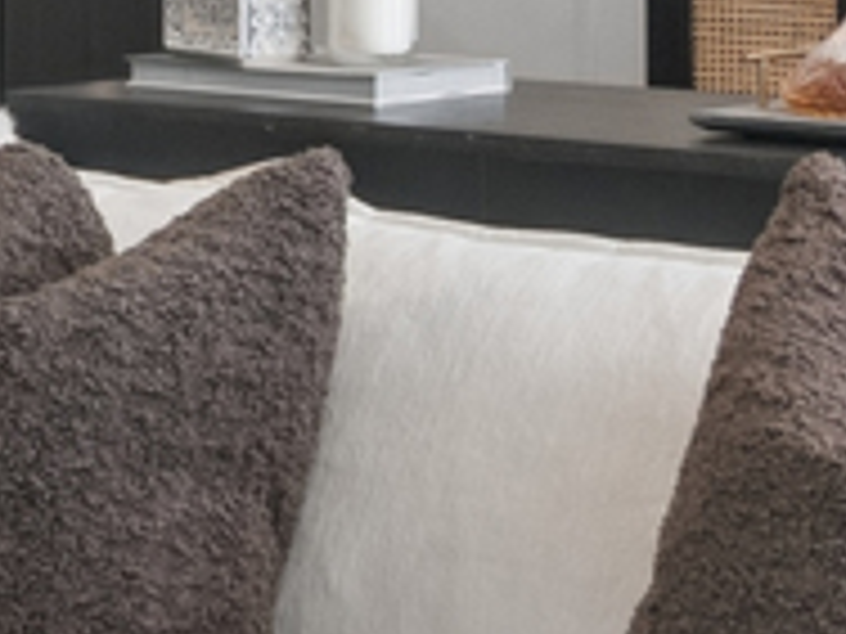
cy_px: -238
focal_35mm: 149
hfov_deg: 12.8
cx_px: -288
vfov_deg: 9.7
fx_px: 3641
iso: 200
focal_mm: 12
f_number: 8
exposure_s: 1/30
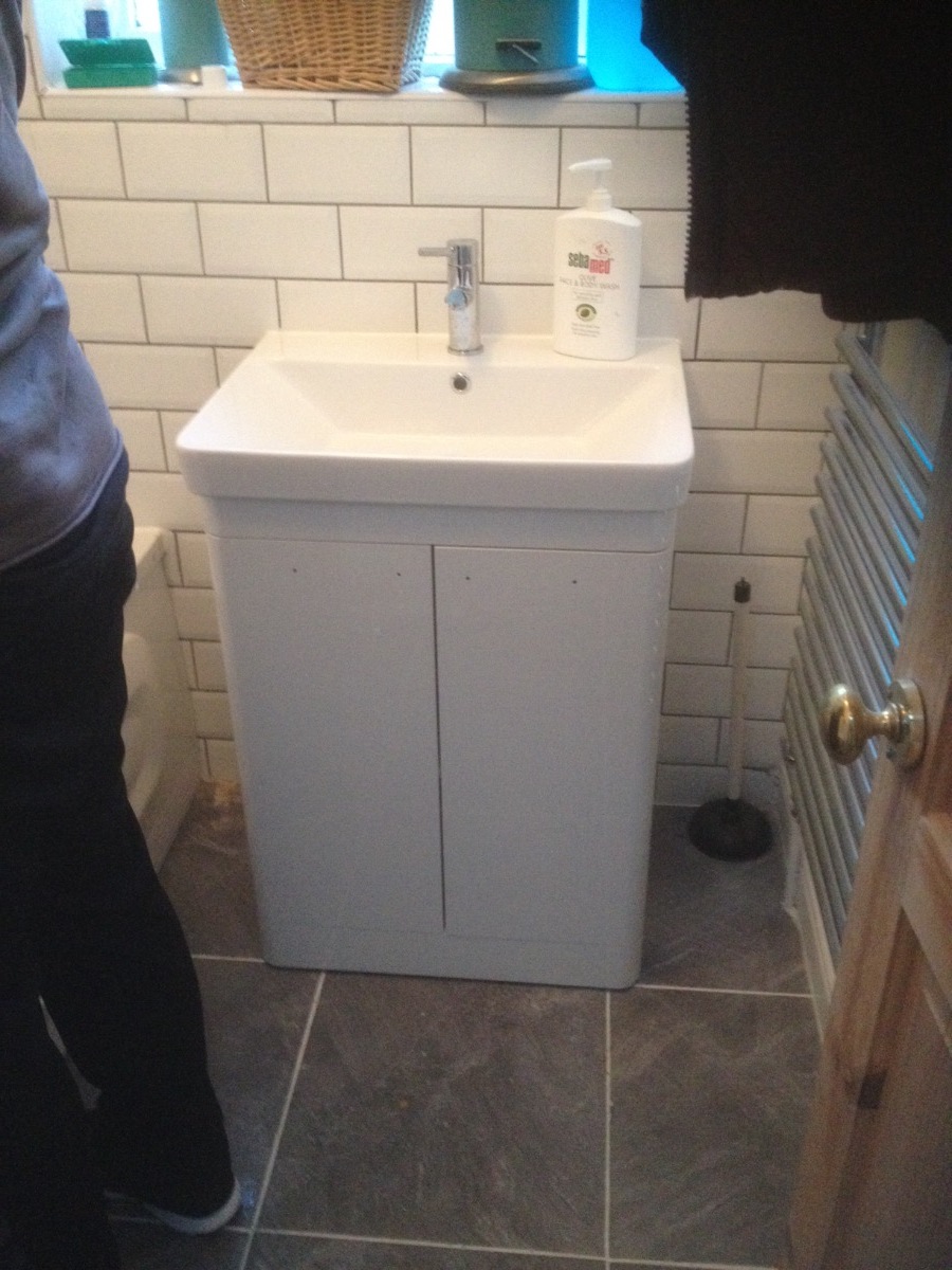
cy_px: 635
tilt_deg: -28.3
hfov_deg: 40.7
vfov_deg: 52.6
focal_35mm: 35
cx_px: 476
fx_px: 1283
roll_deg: +1.2
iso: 400
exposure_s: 1/17
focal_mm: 4.28
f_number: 2.4
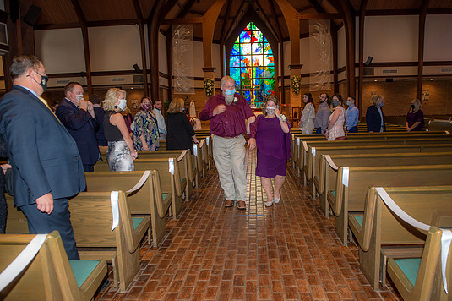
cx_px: 240
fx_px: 326
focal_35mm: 26
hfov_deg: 69.4
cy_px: 155
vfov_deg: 49.5
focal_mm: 24
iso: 1250
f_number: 5
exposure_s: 1/125
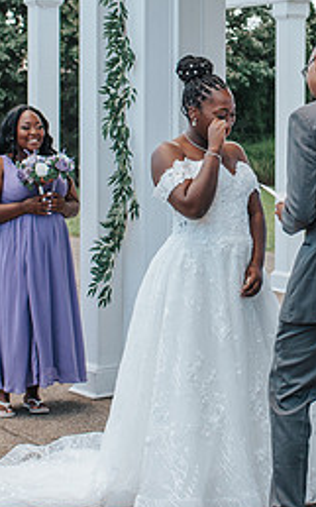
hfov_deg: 13.0
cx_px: 267
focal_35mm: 100
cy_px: 141
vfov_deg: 20.7
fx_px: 1379
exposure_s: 1/1000
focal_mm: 35
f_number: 3.2
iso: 160
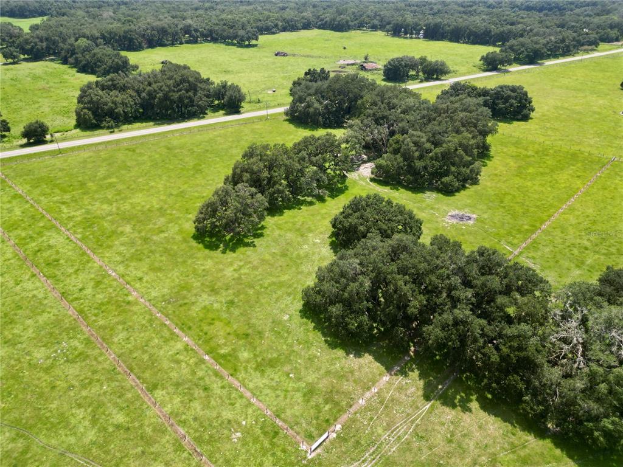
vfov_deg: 56.8
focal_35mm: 24
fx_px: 432
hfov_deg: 71.6
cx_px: 312
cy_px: 234
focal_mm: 6.72
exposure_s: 1/1500
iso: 100
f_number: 1.7
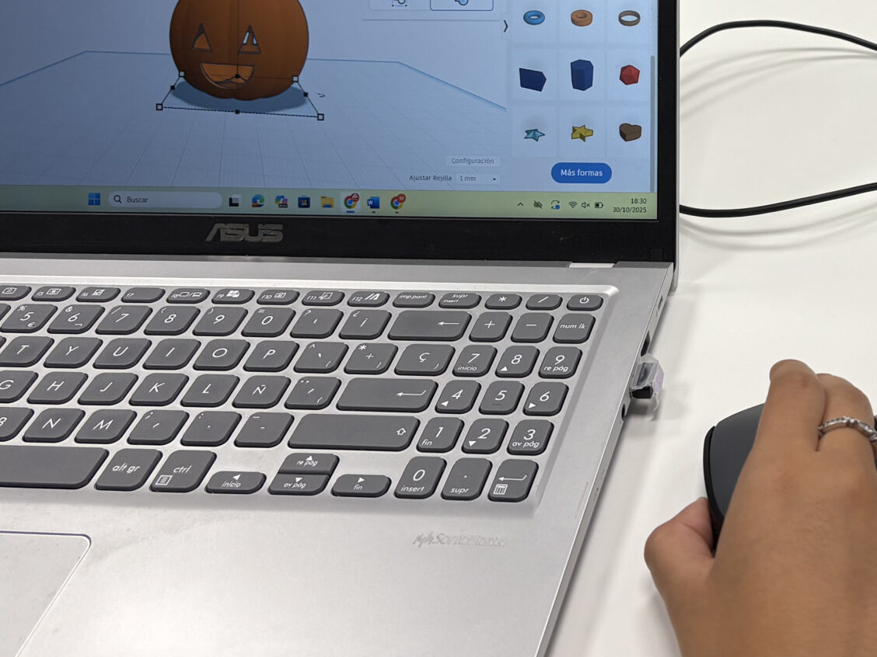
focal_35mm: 59
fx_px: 1495
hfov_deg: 30.0
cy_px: 73
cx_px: 914
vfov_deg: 24.2
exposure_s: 1/100
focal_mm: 5.96
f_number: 1.6
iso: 32
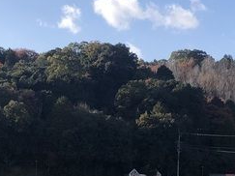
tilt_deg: +0.9
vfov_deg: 15.5
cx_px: 119
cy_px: 161
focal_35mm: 94
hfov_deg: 20.9
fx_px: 638
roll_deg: -1.2
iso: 20
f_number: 1.8
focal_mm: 3.99
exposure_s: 1/1021
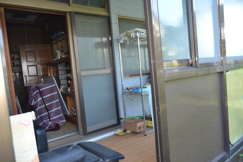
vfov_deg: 47.9
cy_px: 81
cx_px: 122
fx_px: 182
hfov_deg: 67.4
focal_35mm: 27
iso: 400
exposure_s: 1/100
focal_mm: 18
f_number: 4
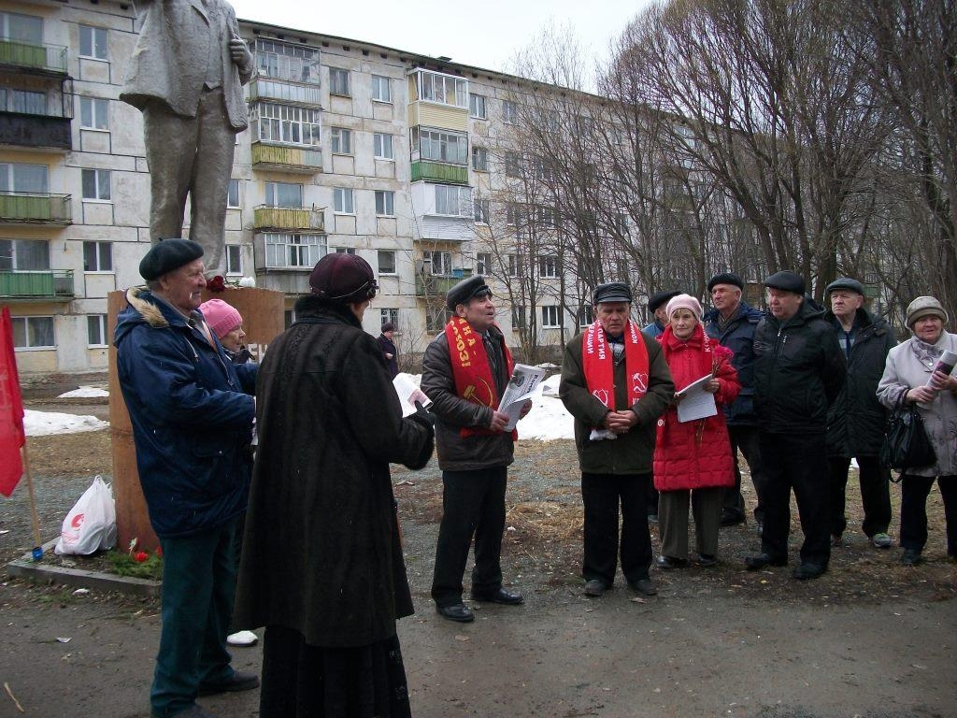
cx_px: 478
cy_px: 359
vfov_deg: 44.2
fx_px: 885
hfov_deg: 56.8
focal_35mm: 32
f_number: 2.9
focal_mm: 5.7
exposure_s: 1/640
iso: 80
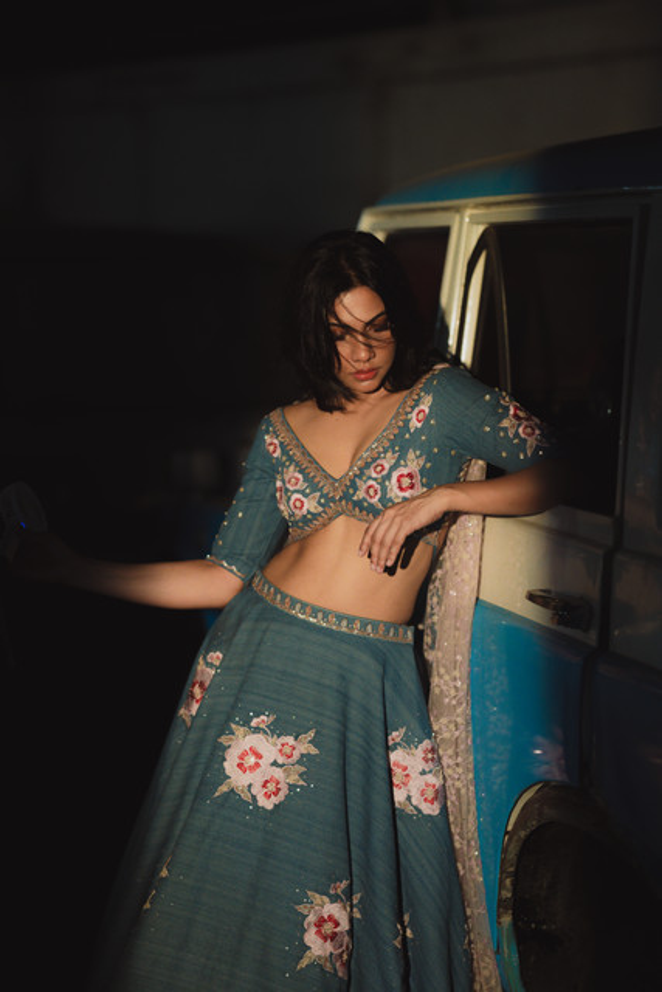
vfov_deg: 23.9
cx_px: 331
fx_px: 2343
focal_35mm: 85
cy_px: 496
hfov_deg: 16.1
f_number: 1.6
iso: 1000
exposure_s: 1/200
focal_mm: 85
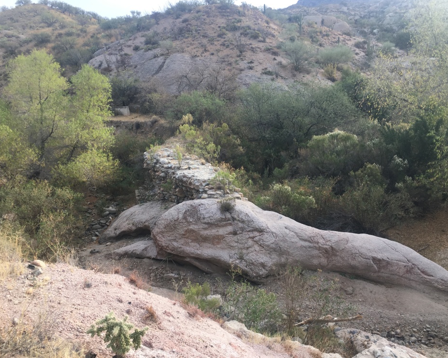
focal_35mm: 31
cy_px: 180
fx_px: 411
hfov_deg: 57.1
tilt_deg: -11.4
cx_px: 240
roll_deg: +3.2
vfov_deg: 47.1
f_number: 2.2
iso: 25
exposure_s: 1/493
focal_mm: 4.15
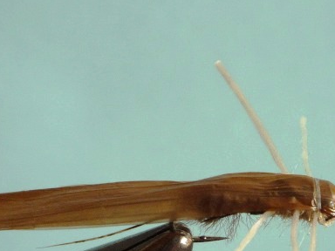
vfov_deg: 28.4
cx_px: 204
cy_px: 206
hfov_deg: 38.0
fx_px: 484
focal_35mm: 50
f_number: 3.3
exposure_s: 1/30
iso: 100
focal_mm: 5.2
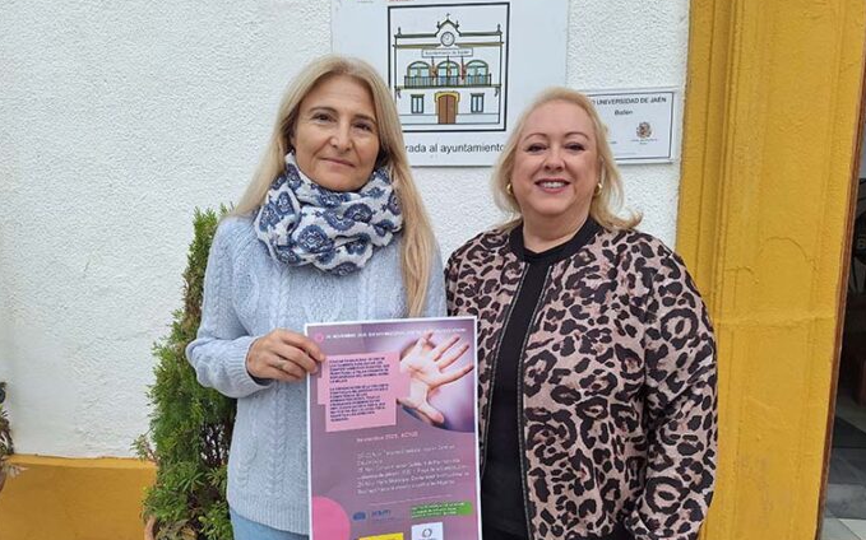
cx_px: 437
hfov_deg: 72.6
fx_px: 590
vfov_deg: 49.1
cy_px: 313
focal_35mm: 25
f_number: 1.8
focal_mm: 5.54
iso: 40
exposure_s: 1/194
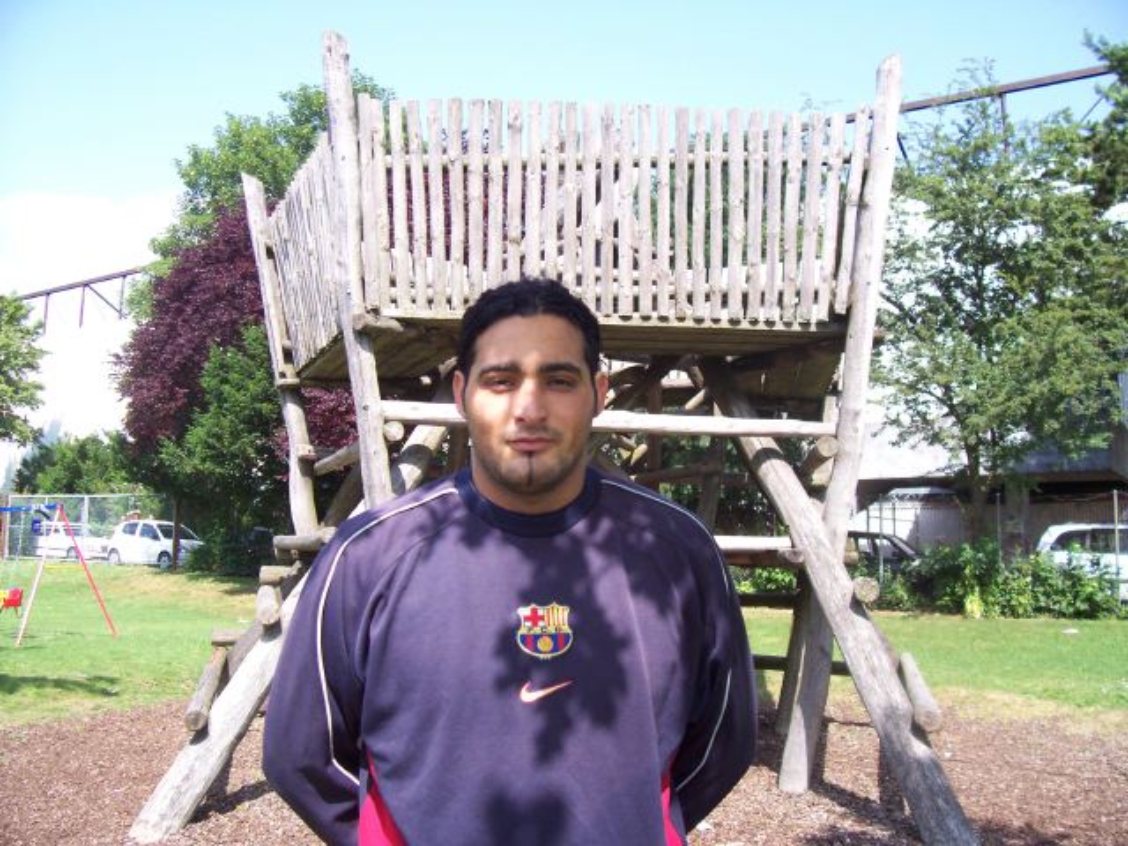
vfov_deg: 41.8
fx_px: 1108
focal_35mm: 34
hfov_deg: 54.0
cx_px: 564
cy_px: 423
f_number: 2.7
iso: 80
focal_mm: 5.6
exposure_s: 1/471
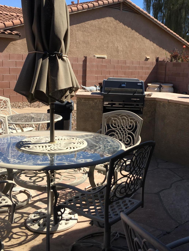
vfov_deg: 44.7
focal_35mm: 42
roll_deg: -2.7
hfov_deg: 34.1
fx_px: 306
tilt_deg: -9.2
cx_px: 125
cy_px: 111
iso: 25
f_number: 2.2
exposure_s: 1/1026
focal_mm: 4.15
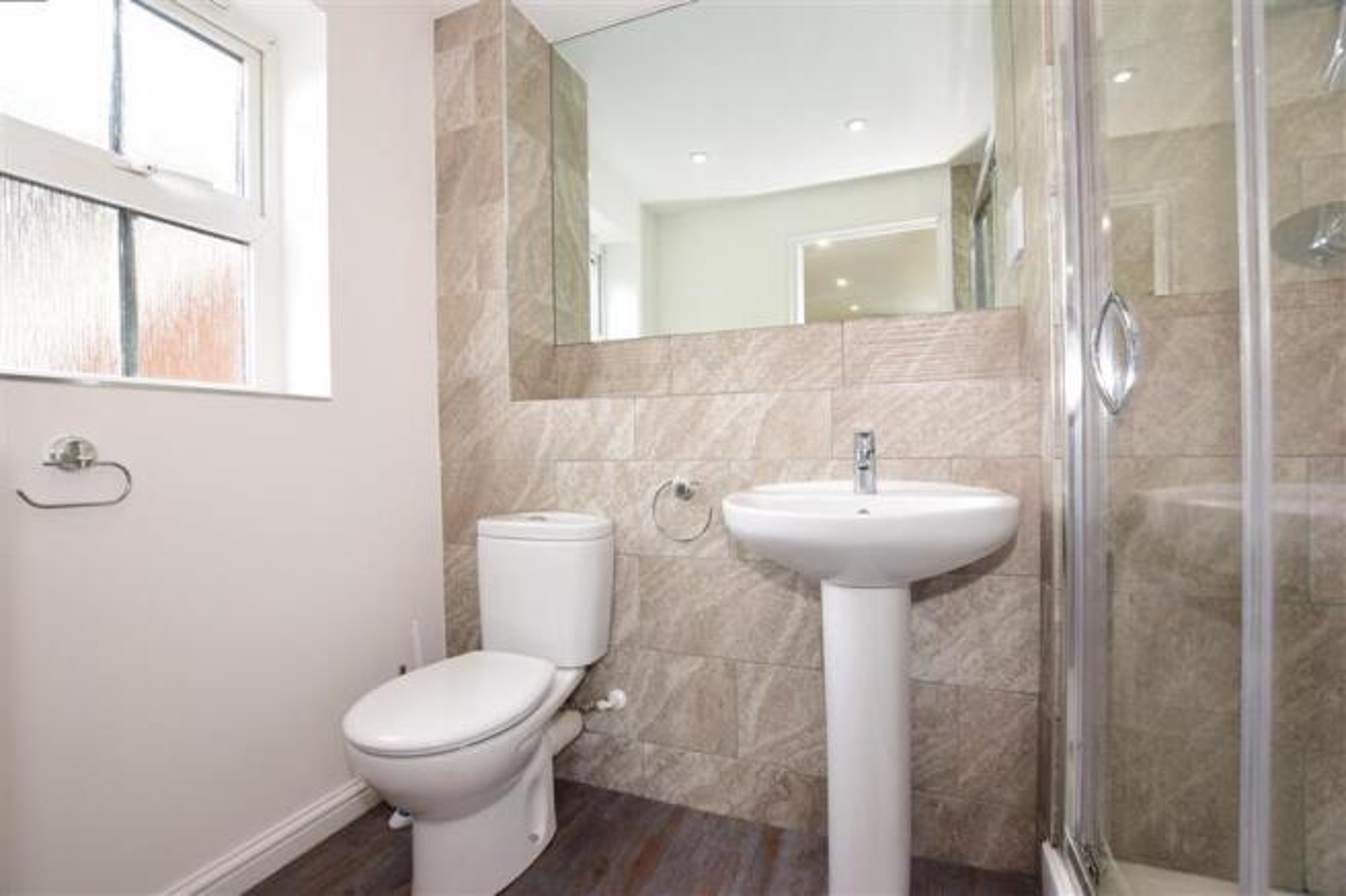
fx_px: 561
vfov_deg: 77.3
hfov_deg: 100.4
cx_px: 673
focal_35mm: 15
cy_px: 448
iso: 400
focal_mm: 10
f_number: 5.6
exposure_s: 1/50
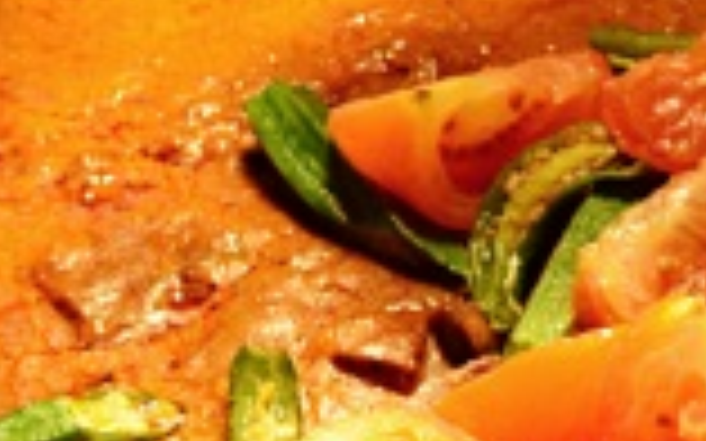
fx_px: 3077
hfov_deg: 12.8
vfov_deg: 8.2
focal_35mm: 160
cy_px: 403
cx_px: 818
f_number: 5.6
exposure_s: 1/160
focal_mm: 22
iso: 320
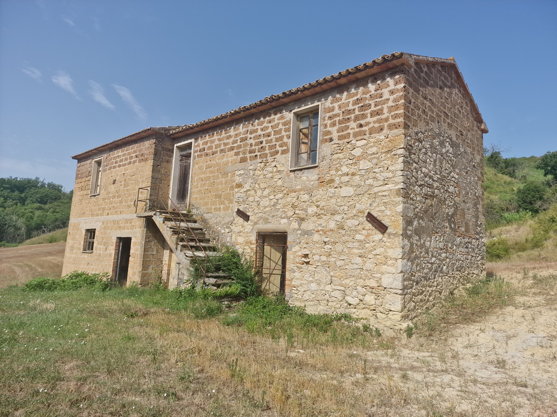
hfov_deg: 73.9
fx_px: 370
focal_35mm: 23
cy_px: 208
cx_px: 278
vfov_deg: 58.9
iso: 50
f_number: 1.8
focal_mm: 6.4
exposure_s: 1/1684
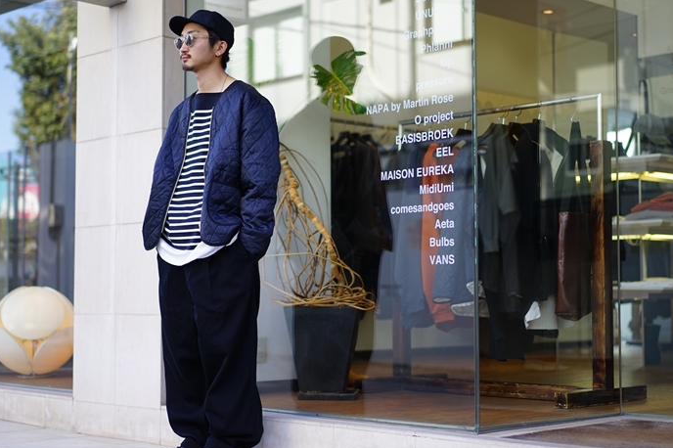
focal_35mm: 64
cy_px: 228
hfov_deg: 31.4
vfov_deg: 21.2
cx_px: 370
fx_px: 1196
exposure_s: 1/320
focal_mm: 55
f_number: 1.8
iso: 100
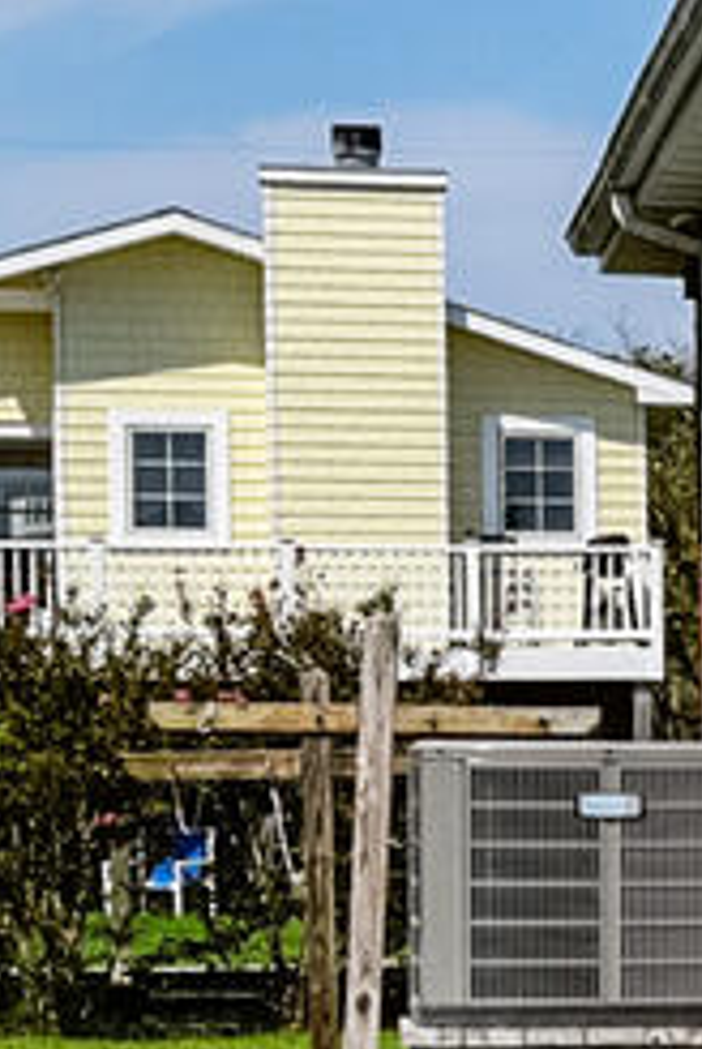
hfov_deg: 5.4
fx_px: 6154
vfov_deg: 9.7
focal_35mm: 211
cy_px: 150
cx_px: 3146
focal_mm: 32
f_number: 11
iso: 200
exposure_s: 1/500
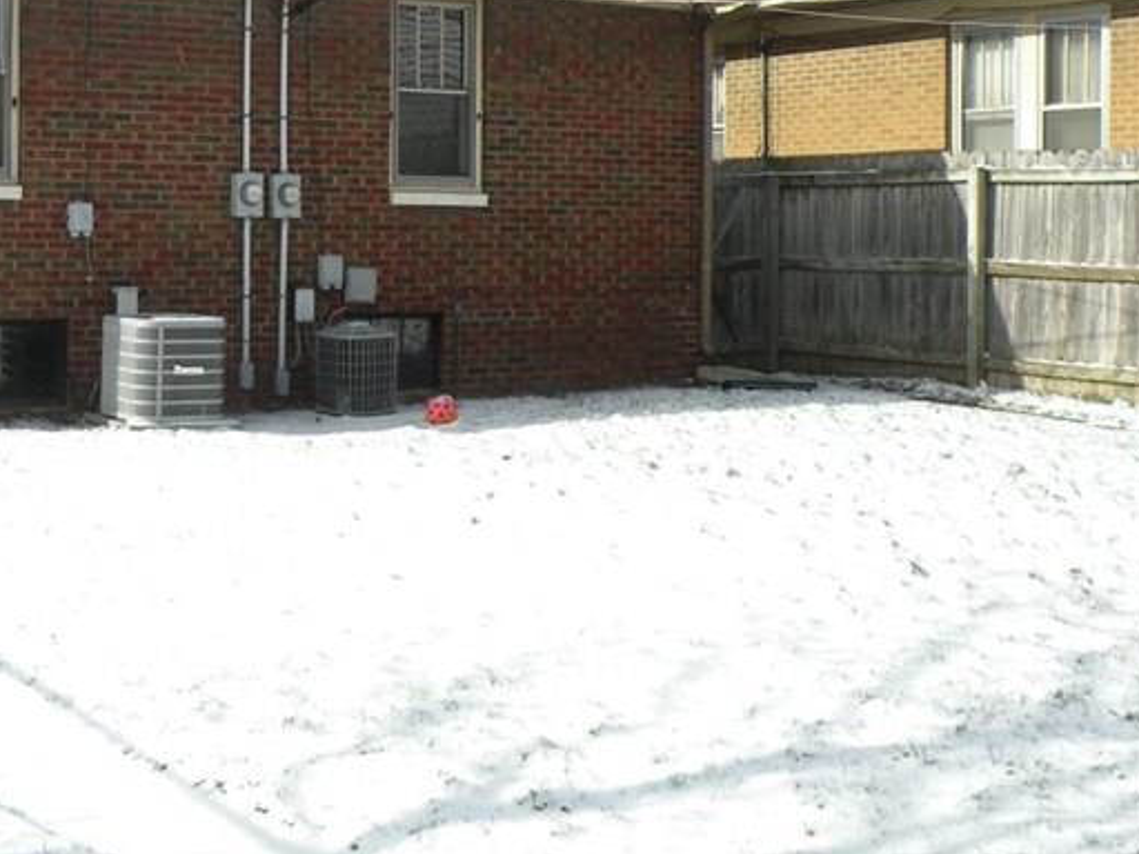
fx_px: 1777
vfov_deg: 26.8
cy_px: 254
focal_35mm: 54
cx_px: 263
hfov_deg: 34.7
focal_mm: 4.7
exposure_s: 1/1000
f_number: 2.8
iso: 64
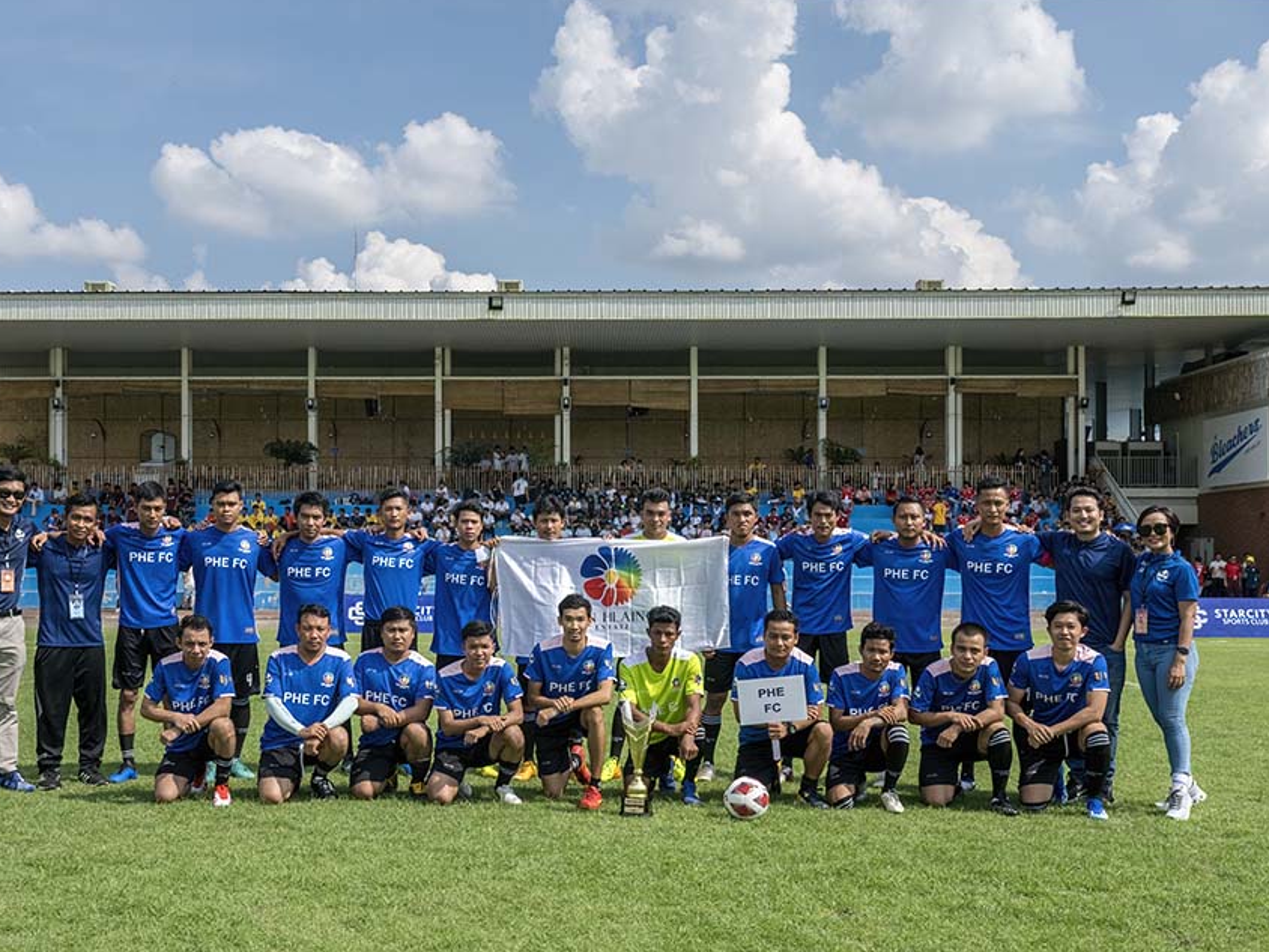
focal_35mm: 36
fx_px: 1303
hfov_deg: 51.8
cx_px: 553
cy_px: 472
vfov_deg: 40.1
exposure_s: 1/1600
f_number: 8
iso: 400
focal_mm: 32.5
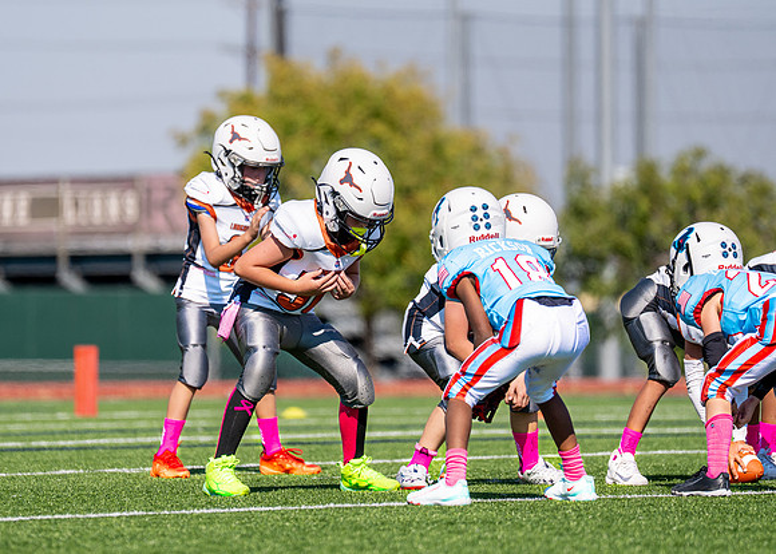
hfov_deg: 6.2
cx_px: 326
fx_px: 7192
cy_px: 250
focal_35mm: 326
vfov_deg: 4.4
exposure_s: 1/3200
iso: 100
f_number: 2.8
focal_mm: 200
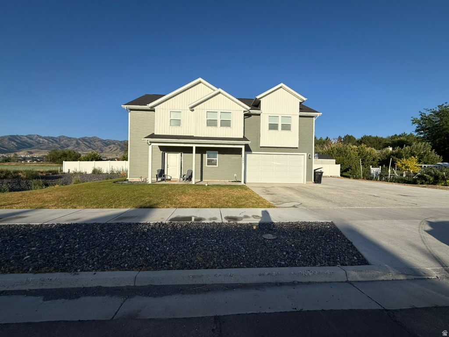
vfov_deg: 85.7
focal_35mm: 14
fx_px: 182
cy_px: 168
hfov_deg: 102.1
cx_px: 224
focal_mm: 2.22
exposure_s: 1/4762
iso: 50
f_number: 2.2
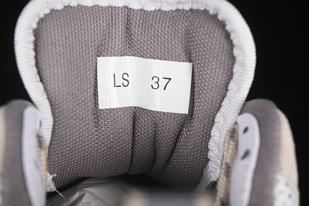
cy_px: 103
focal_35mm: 75
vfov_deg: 18.2
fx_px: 644
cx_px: 154
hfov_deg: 27.0
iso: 160
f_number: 7.1
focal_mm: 50
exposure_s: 1/60
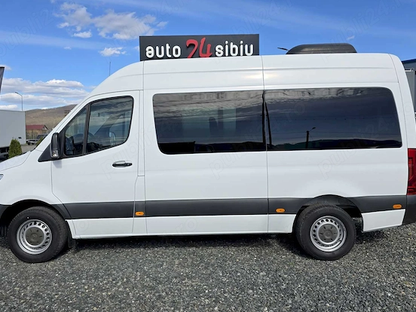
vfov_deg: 54.8
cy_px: 145
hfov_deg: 69.3
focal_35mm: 25
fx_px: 300
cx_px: 196
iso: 12
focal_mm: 6.3
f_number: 1.7
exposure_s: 1/742
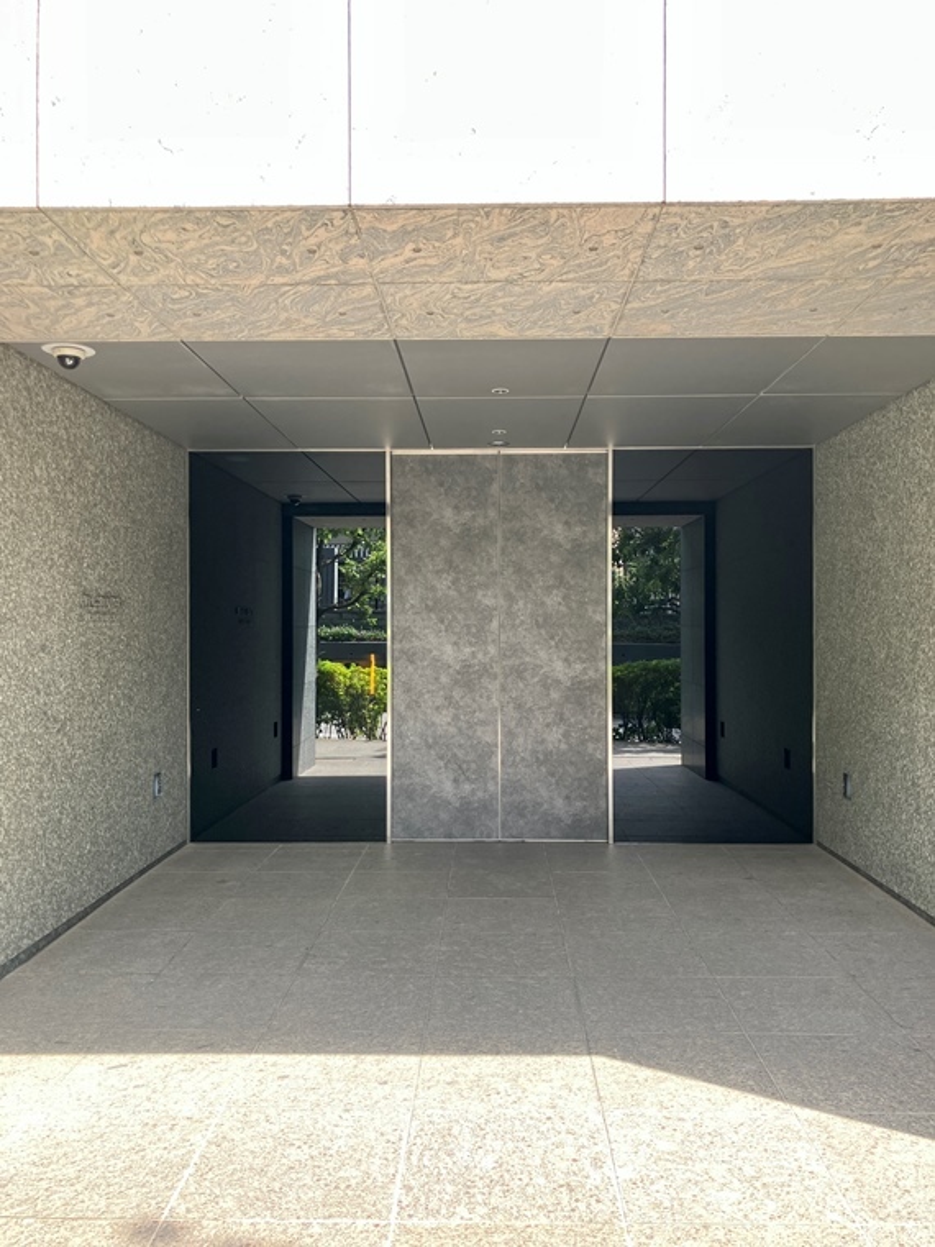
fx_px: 1008
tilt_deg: +0.7
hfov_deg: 49.7
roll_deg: -0.6
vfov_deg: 63.4
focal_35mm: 28
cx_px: 468
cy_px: 624
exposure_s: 1/120
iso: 80
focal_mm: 3.99
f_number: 1.8
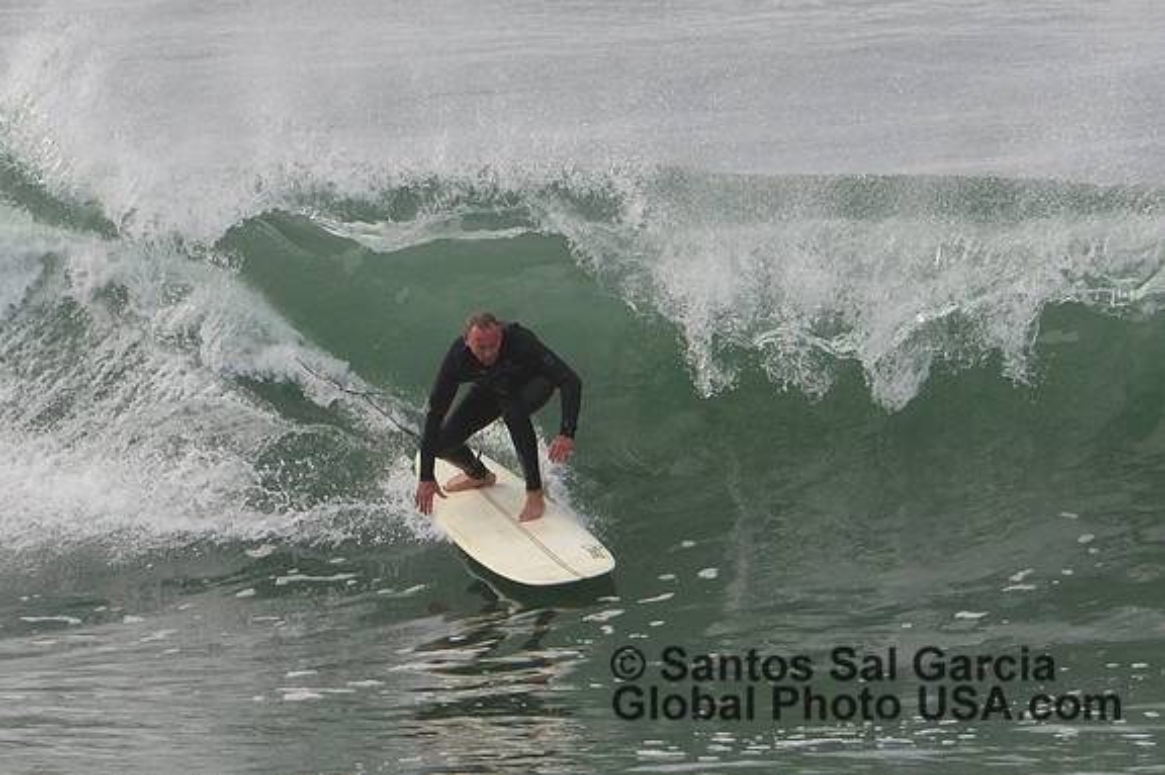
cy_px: 386
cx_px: 580
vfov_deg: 2.5
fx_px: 17912
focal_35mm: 554
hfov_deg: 3.7
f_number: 13
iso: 1250
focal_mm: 550
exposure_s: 1/800
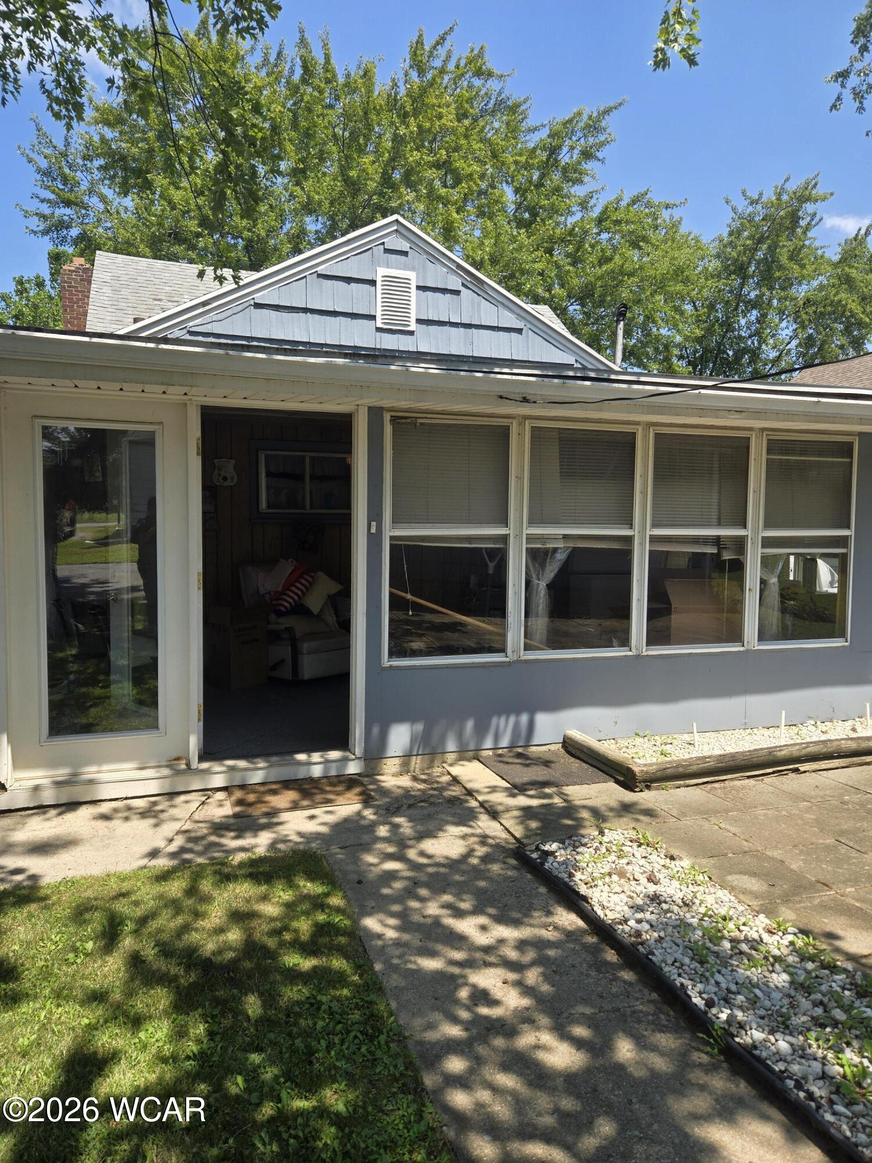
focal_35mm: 23
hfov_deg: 58.9
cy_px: 582
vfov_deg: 73.9
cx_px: 436
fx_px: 773
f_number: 1.8
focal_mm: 5.4
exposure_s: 1/947
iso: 25
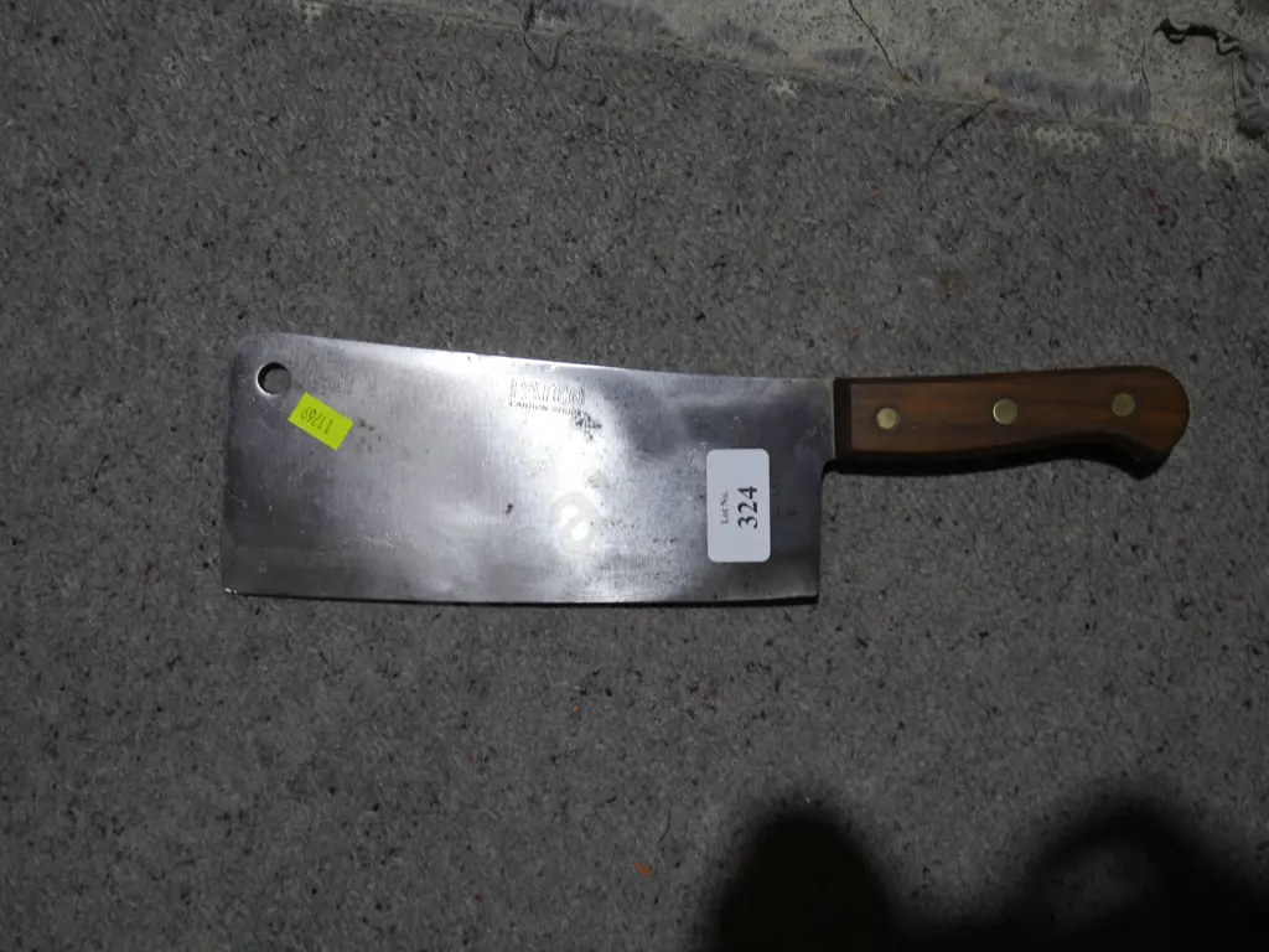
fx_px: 1173
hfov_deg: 56.8
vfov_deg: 44.2
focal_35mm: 32
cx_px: 634
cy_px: 476
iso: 200
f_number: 3.6
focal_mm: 16
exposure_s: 1/100
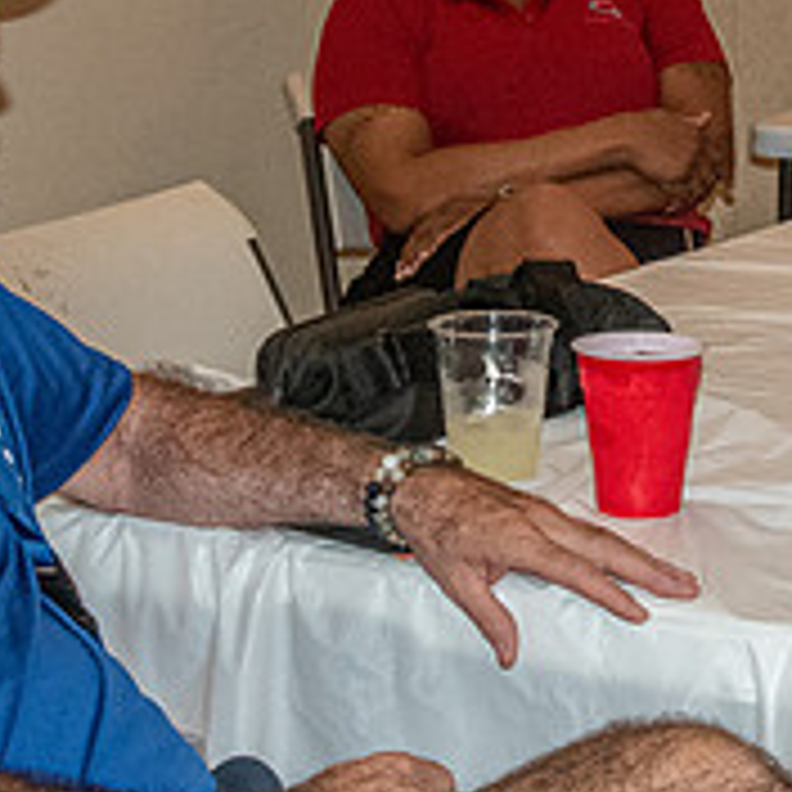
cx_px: 580
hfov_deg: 13.8
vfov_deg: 13.8
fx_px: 3262
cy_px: 151
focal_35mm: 126
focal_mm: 35
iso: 6400
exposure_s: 1/60
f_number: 13
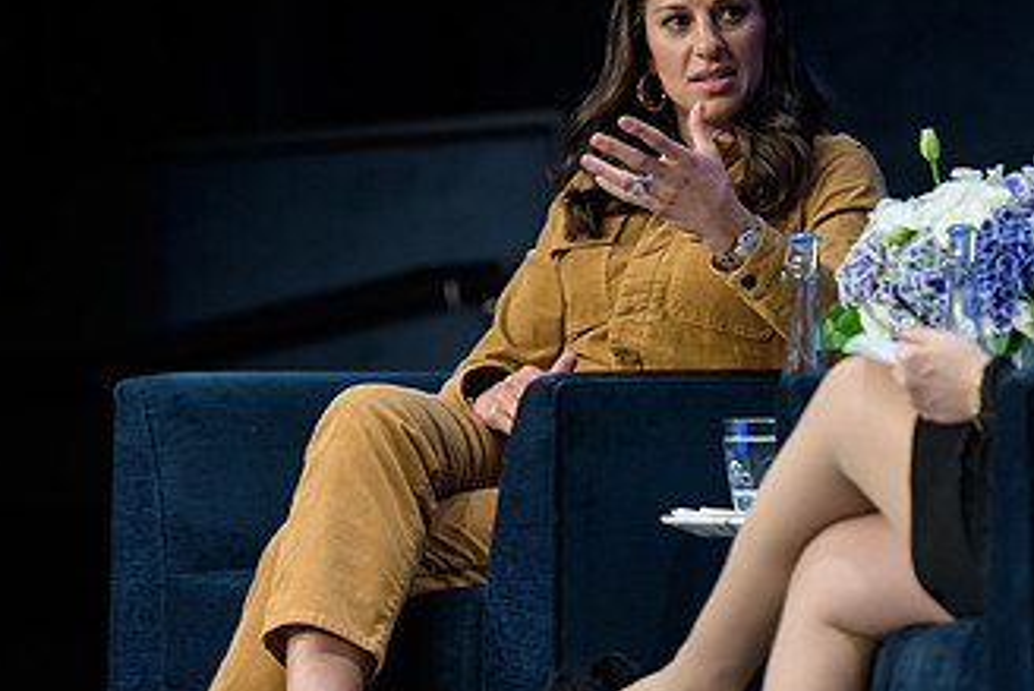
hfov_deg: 8.6
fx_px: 6867
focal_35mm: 239
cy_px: 320
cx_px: 687
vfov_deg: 5.8
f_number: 3.2
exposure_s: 1/200
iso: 1600
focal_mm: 135
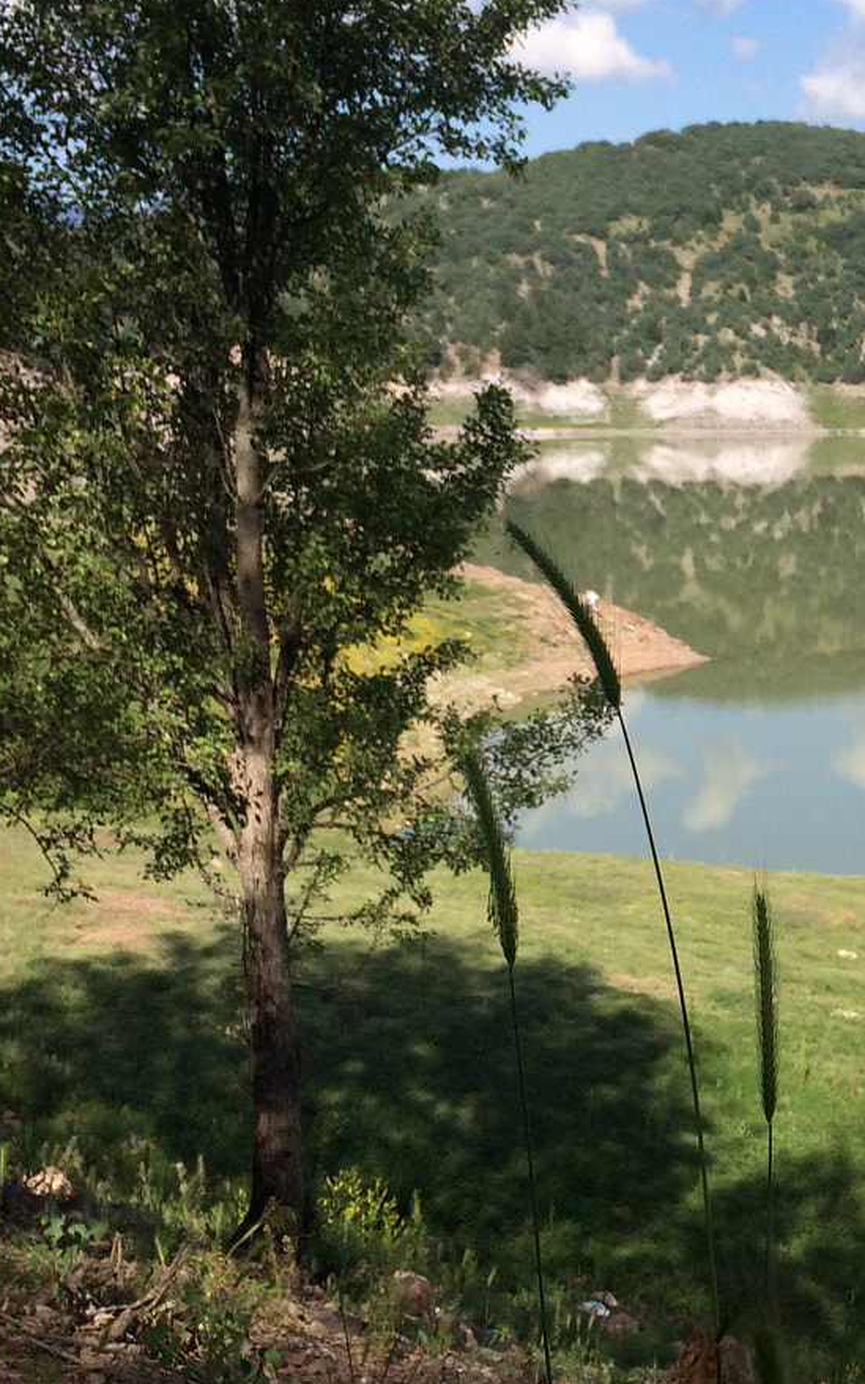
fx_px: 2112
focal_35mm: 56
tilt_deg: -8.9
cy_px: 619
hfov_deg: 22.0
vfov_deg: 36.2
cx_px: 931
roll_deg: -0.3
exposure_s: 1/2160
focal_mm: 4.15
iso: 32
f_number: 2.2
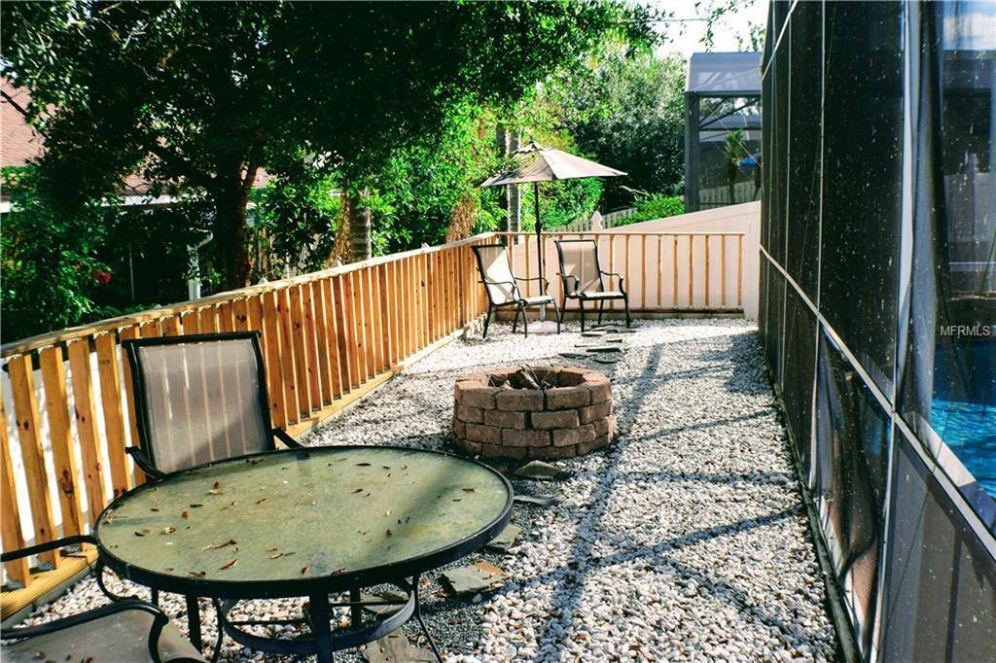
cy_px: 332
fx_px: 1327
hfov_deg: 41.1
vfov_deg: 28.1
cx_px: 498
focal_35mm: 48
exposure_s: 1/200
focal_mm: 32
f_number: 10
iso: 200
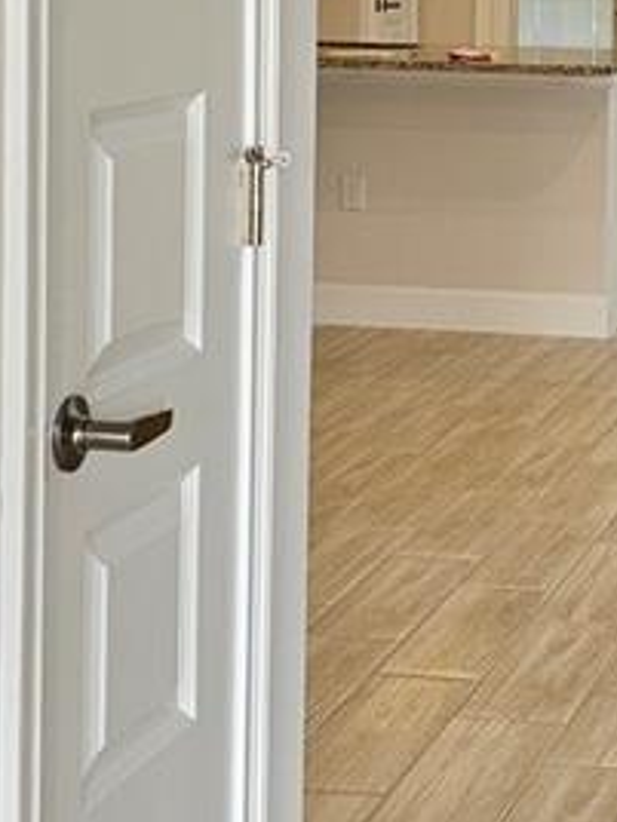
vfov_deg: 18.9
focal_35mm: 103
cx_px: 770
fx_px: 2448
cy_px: 138
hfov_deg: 13.9
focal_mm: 6.3
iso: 80
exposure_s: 1/120
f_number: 1.7
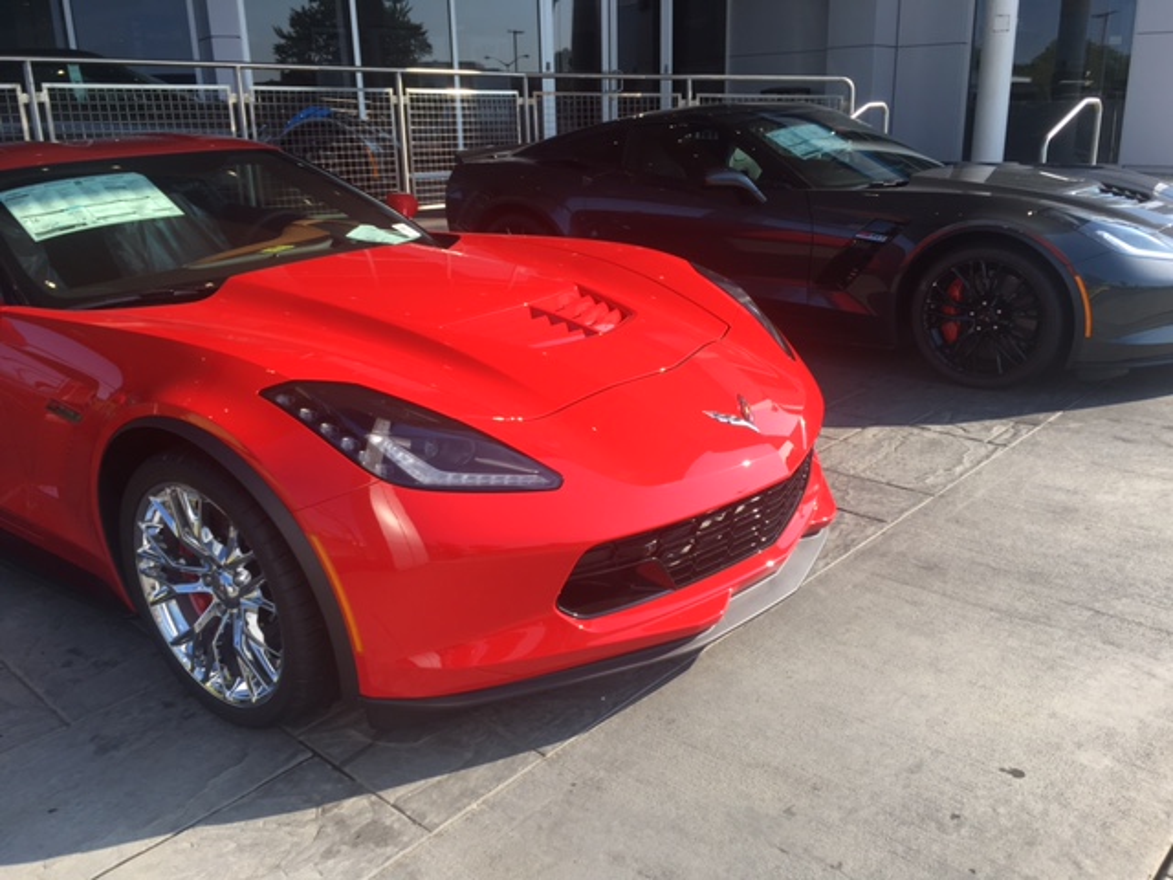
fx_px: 983
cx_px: 586
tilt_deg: -17.4
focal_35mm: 29
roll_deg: -0.3
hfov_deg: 61.7
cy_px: 440
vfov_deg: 48.2
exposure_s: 1/516
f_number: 2.2
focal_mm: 4.15
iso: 25
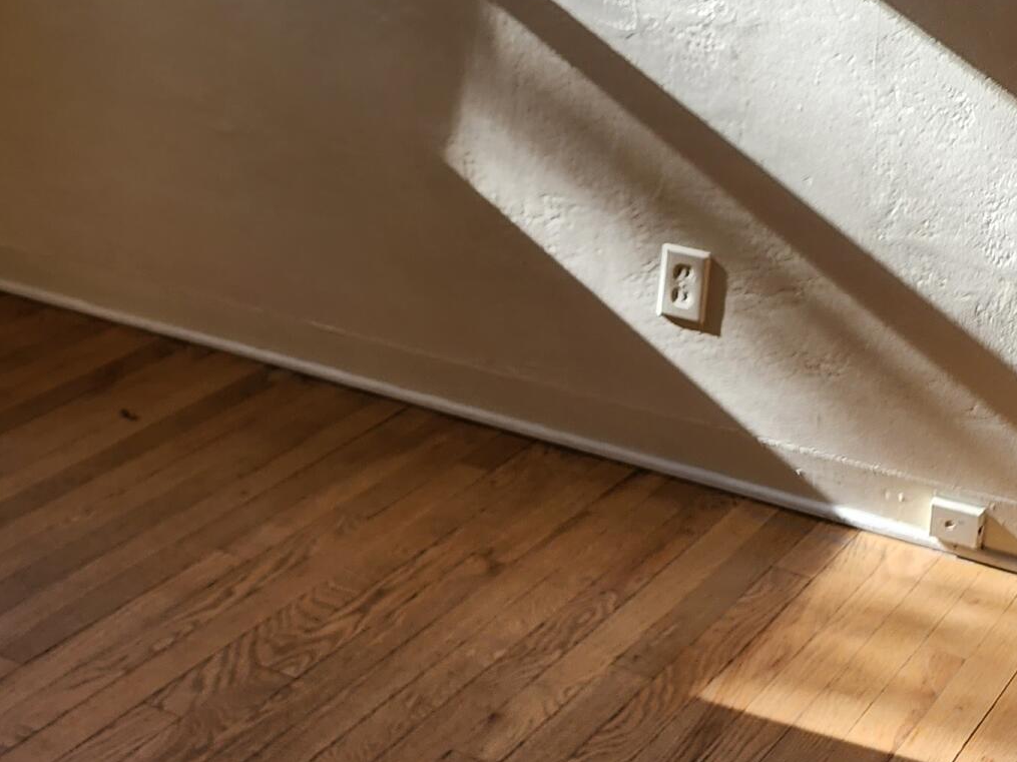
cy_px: 90
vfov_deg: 21.2
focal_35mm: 68
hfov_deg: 26.6
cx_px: -69
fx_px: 1998
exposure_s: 1/180
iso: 64
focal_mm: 6.4
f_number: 1.8
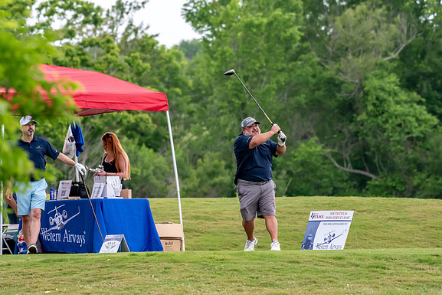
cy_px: 148
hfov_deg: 5.1
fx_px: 4998
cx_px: 221
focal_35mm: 407
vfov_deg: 3.4
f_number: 5.6
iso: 1600
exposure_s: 1/2000
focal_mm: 270
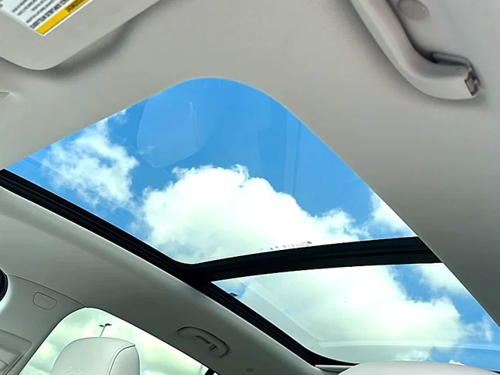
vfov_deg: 51.4
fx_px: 390
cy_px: 188
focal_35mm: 27
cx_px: 258
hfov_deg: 65.3
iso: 80
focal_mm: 6.86
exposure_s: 1/880
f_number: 1.78
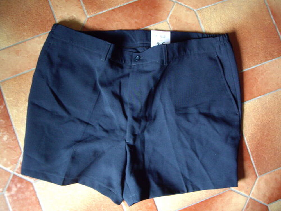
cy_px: 106
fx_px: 308
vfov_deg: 37.7
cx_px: 140
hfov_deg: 49.0
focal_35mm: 38
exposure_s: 1/13
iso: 200
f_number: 2.7
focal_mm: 6.2
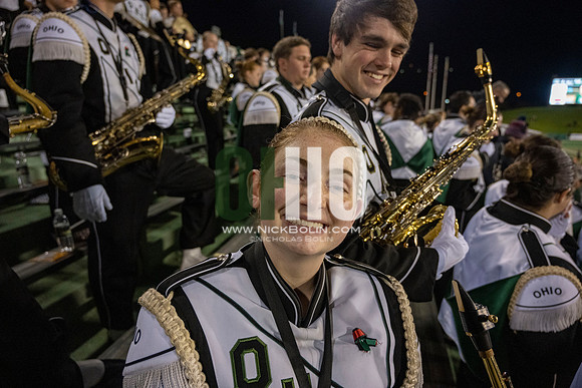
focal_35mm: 24
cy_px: 194
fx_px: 388
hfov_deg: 73.7
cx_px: 291
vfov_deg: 53.2
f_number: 4
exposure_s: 1/500
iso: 2500
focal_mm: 24
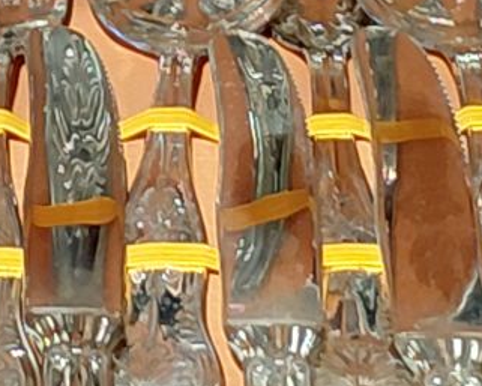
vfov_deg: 9.6
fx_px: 2212
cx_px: 95
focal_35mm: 155
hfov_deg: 12.4
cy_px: -260
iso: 200
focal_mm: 4.69
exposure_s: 1/60
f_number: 1.8
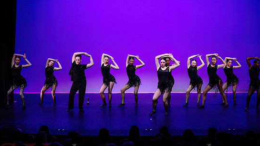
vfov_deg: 13.7
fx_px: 606
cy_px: 77
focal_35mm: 88
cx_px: 143
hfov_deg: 24.2
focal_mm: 70
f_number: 2.8
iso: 1250
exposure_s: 1/800
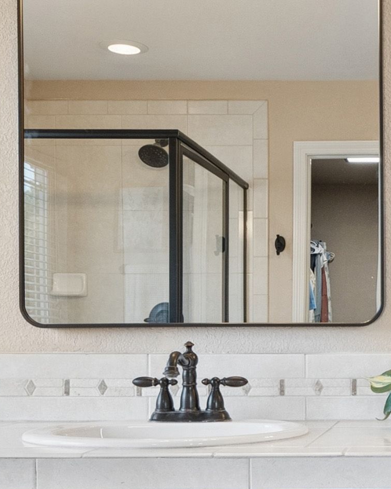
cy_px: 350
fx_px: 912
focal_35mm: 63
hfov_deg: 22.6
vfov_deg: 29.7
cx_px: 451
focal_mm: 15
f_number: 8
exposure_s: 1/80
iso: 1000
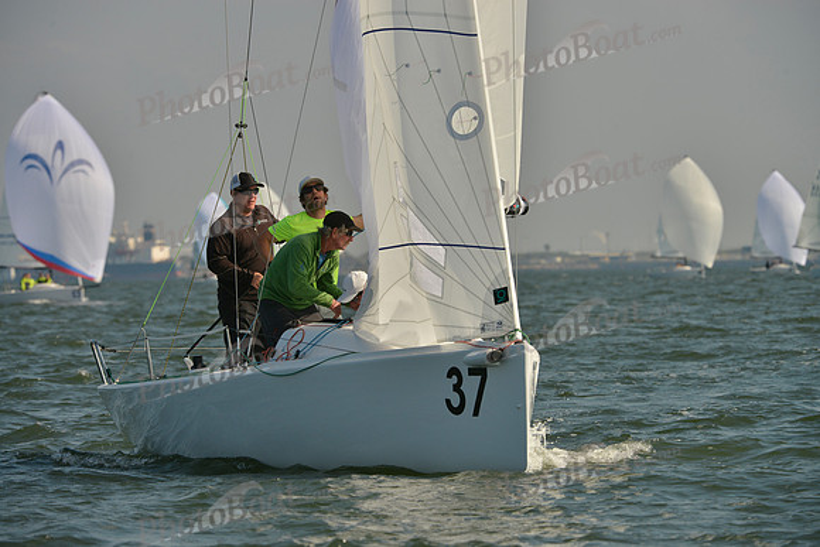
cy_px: 274
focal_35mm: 270
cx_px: 410
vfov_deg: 5.1
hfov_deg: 7.6
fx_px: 6151
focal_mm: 270
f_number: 9
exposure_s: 1/1600
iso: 280
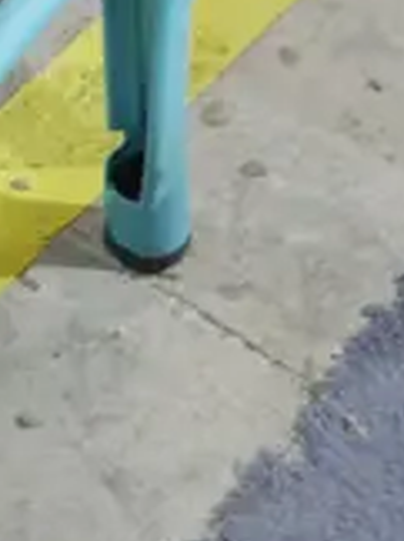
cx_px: -589
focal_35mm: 228
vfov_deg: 8.5
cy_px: -317
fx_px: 3557
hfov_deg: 6.2
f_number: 4
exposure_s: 1/60
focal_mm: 18
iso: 800
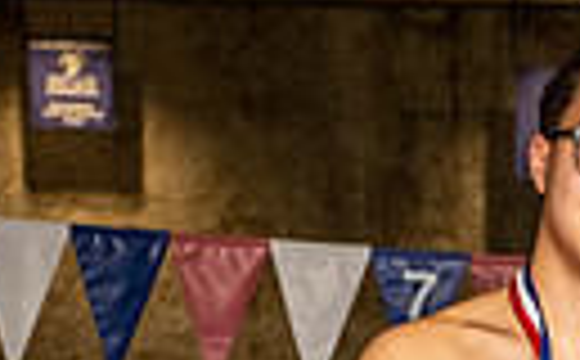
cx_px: 571
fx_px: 2697
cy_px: 918
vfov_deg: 7.1
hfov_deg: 12.1
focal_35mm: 171
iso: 1000
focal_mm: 48
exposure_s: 1/400
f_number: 6.3
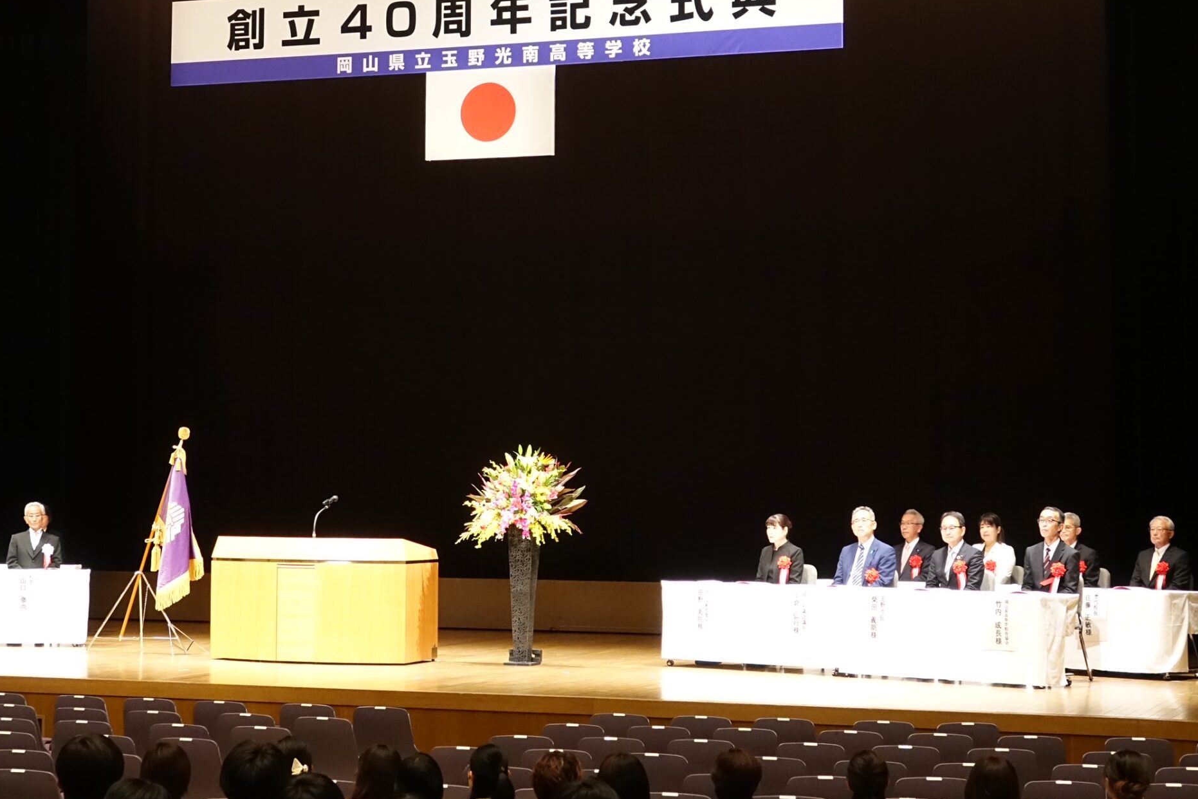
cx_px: 405
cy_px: 326
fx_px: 2562
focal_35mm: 77
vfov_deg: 17.7
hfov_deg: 26.2
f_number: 3.5
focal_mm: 20.49
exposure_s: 1/60
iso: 1600
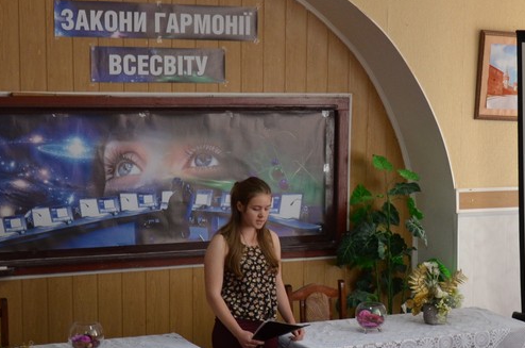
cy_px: 245
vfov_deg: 13.3
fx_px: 1484
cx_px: 426
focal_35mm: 102
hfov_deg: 19.8
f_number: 4
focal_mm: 28
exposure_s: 1/60
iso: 640
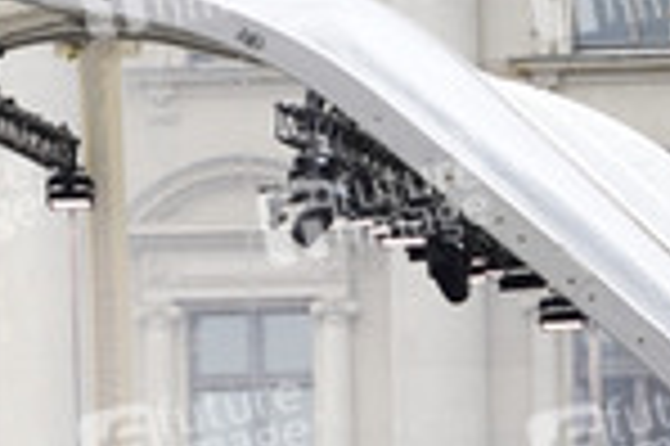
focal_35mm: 606
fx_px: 11266
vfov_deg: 2.3
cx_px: -196
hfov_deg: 3.4
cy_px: 550
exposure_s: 1/640
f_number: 5.6
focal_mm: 200
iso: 1600
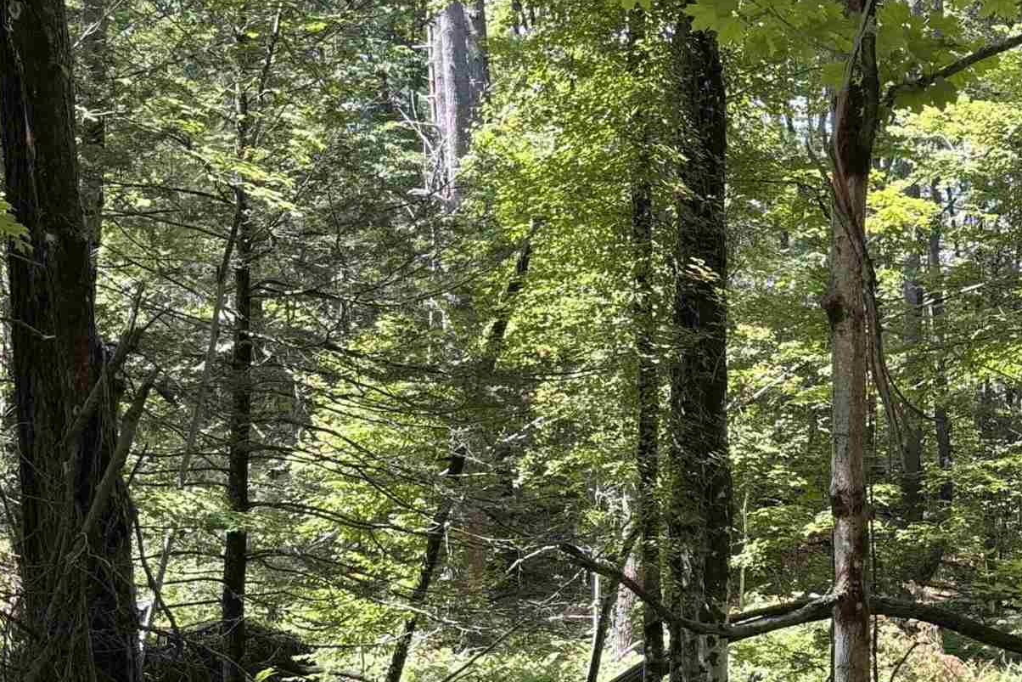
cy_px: 594
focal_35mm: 69
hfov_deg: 28.6
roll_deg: -0.2
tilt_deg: -3.4
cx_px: 808
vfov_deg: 19.4
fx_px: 1959
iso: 40
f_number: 1.6
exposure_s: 1/198
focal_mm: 5.96
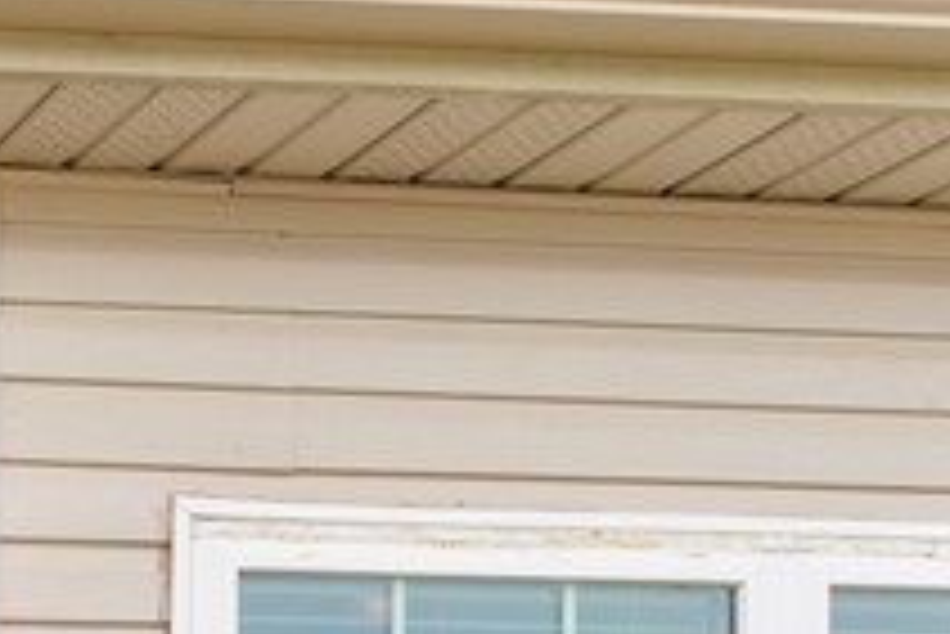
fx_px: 1901
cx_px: -696
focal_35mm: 72
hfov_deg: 20.8
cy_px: 1131
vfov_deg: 16.1
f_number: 2.8
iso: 100
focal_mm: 14
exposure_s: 1/200
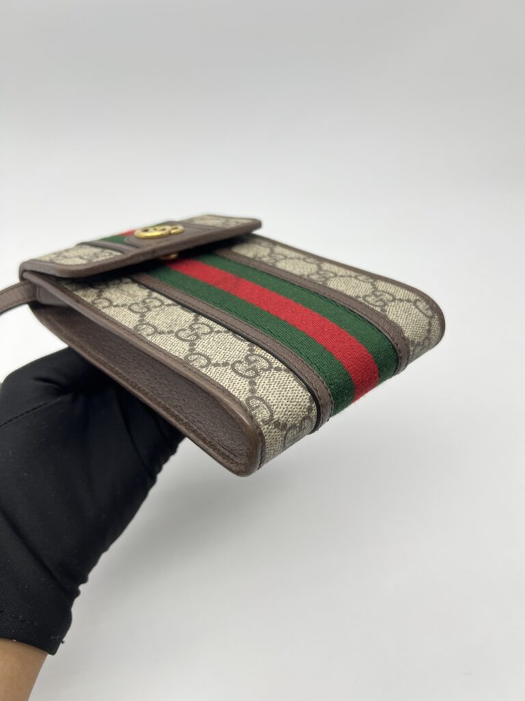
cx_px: 262
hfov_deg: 53.1
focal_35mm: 26
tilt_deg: -40.8
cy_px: 350
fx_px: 526
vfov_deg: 67.3
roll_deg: +0.8
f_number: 1.5
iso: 40
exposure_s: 1/160
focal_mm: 5.7
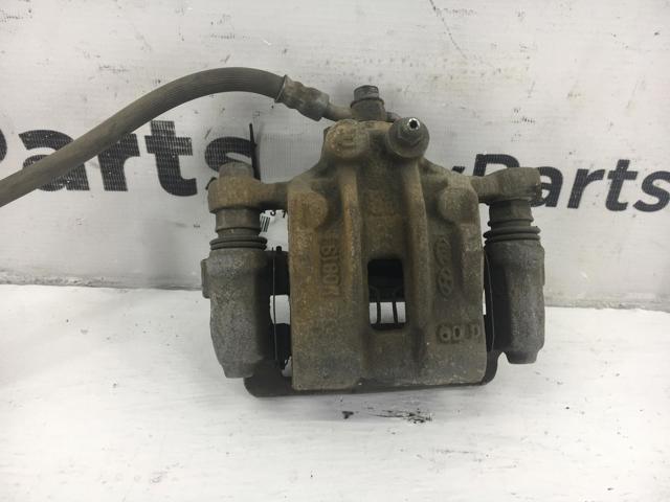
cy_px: 251
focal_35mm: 29
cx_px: 335
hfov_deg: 61.7
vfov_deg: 48.2
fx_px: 561
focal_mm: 4.15
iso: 32
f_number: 2.2
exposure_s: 1/50
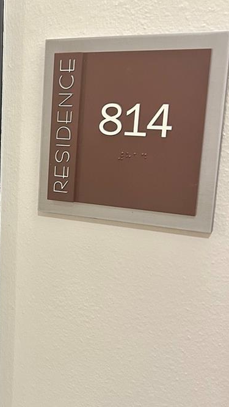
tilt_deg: -11.3
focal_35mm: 51
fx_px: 550
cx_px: -22
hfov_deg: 22.2
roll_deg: -1.7
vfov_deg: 40.6
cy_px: 216
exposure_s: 1/60
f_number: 1.5
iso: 400
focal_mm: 5.7
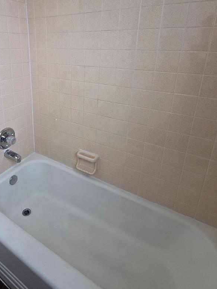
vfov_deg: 79.8
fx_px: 167
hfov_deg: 63.7
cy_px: 104
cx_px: 66
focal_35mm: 20
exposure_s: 1/120
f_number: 2.2
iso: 125
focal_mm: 2.2
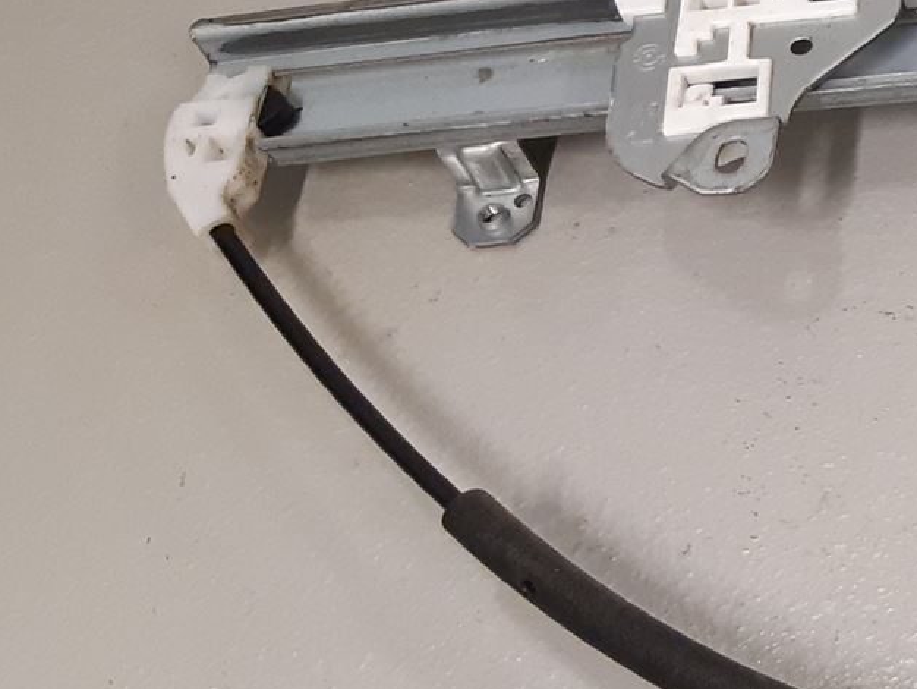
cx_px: 1440
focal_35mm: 85
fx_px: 2253
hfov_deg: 19.5
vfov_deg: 17.4
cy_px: 346
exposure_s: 1/50
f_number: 1.7
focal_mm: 3.93
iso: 160
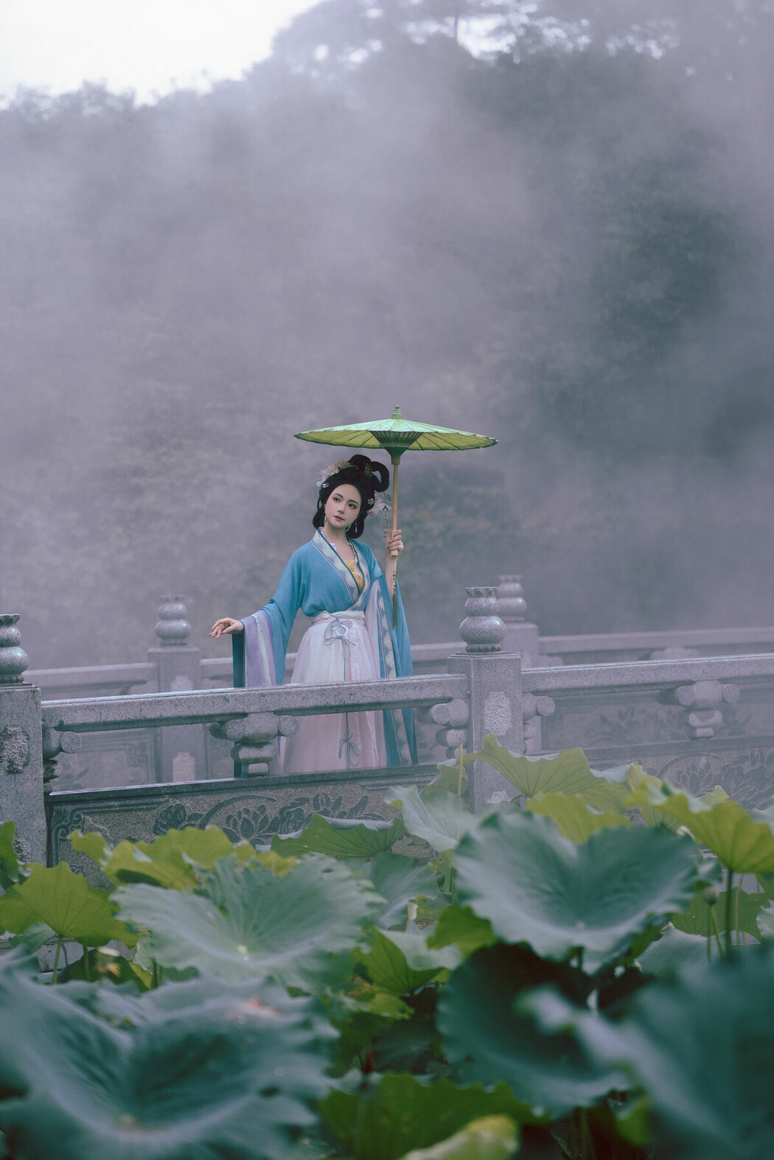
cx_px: 387
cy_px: 580
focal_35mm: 85
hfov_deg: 16.1
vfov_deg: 23.9
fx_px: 2741
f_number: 2
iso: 200
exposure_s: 1/1600
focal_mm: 85
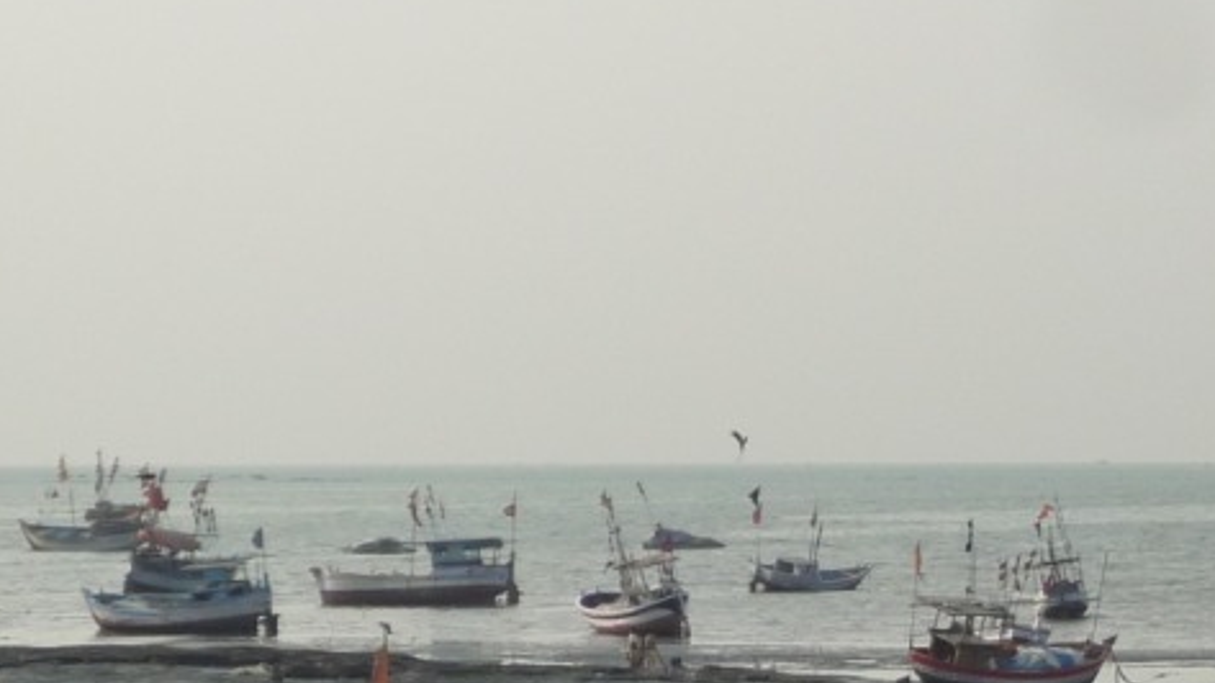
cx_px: 1287
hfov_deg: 12.2
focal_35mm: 174
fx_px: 5605
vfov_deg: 7.0
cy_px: 627
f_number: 4.3
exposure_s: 1/800
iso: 160
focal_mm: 9.3
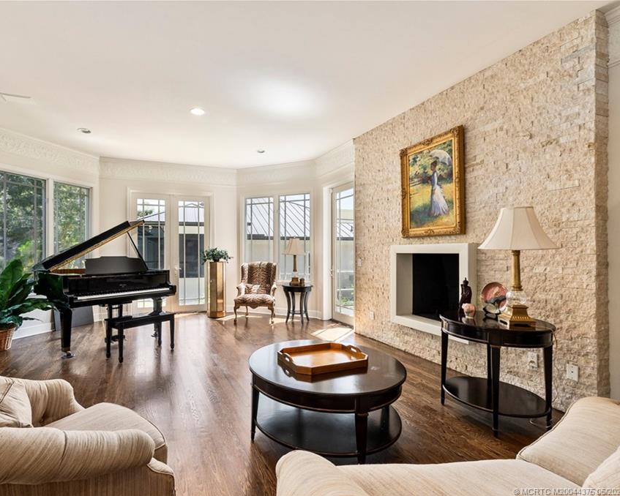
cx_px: 257
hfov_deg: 88.8
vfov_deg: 77.0
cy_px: 248
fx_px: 312
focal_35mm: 17
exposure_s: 1/13
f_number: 8
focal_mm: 10
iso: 250
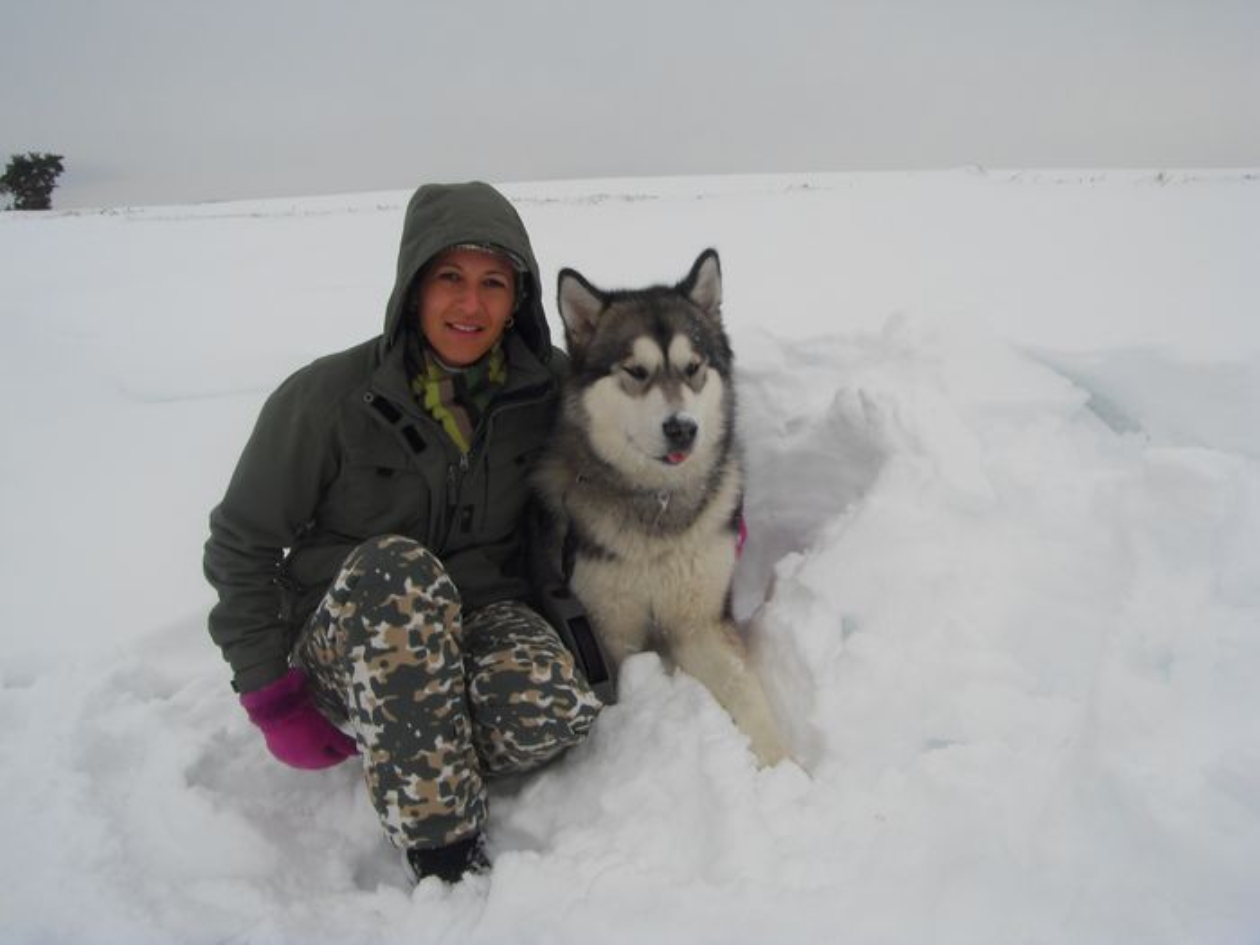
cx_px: 630
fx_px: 1420
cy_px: 472
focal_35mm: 39
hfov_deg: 47.9
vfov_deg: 36.8
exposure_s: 1/125
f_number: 6.2
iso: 80
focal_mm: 6.6
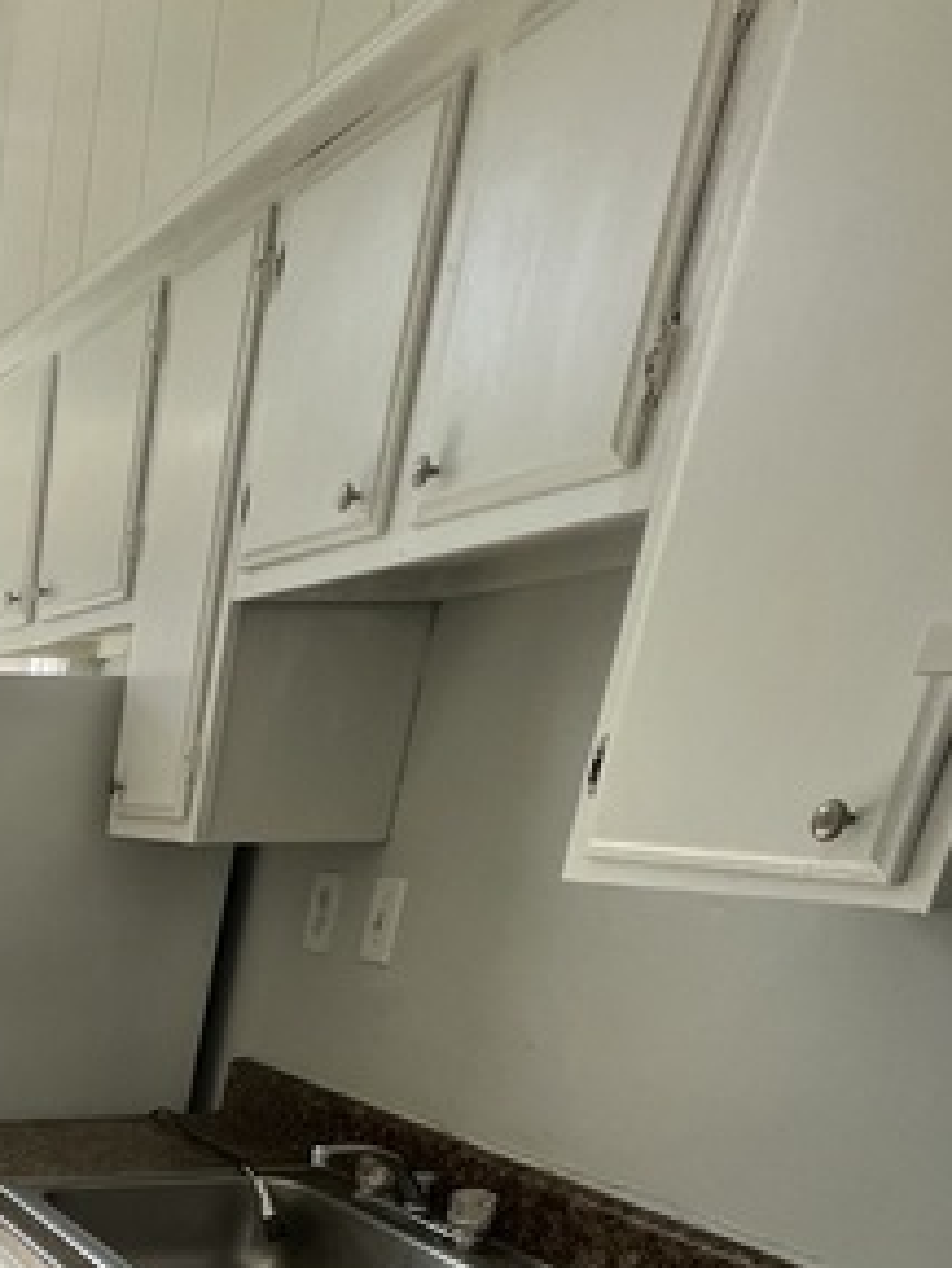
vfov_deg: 39.9
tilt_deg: -25.1
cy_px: 1448
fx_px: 1319
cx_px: -347
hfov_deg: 29.8
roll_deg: +0.3
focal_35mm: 36
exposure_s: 1/283
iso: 32
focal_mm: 1.57
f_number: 1.8
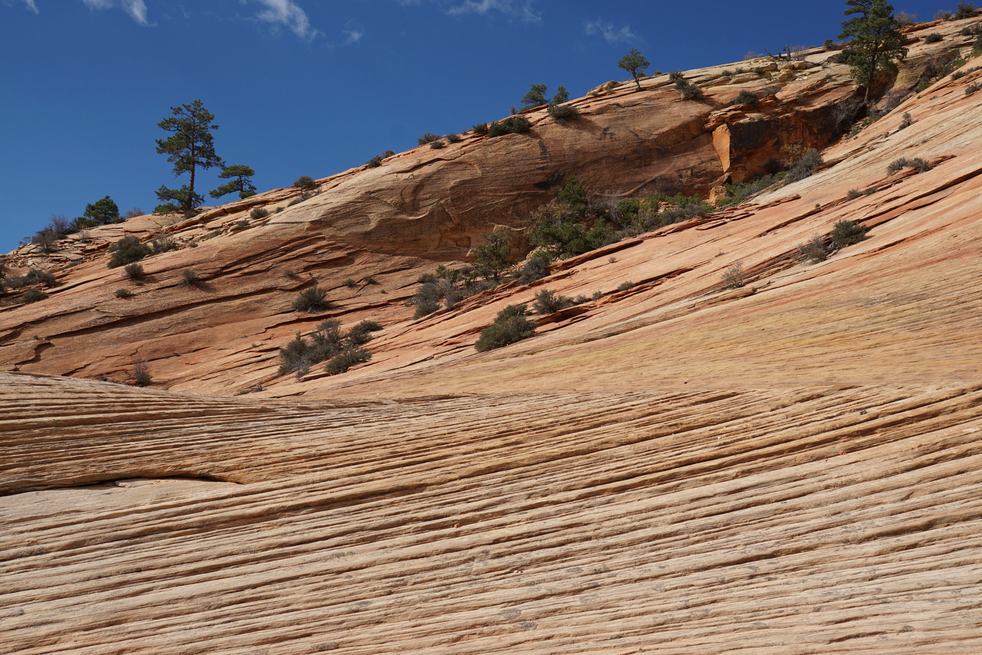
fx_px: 982
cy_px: 328
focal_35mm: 36
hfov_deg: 53.1
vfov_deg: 36.9
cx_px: 491
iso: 125
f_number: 8
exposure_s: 1/500
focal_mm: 24
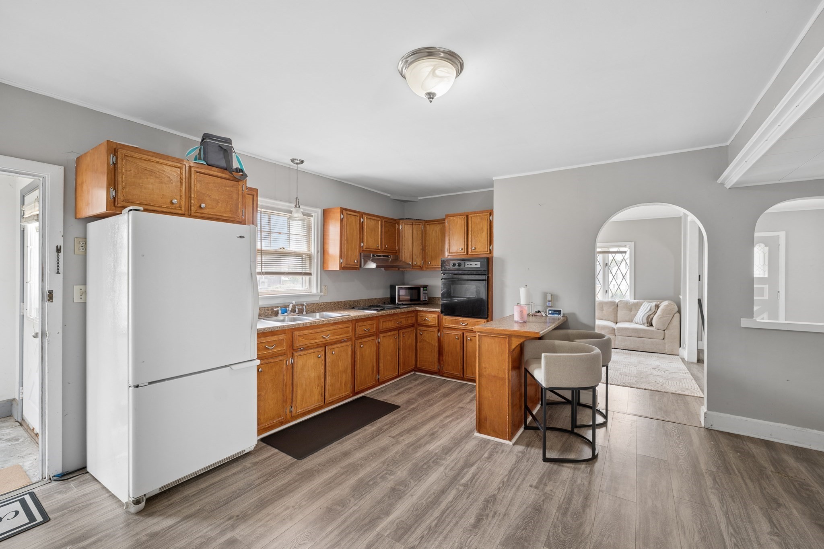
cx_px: 412
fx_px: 320
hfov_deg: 104.3
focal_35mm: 14
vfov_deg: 81.2
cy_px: 274
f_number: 8
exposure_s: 1/15
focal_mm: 14
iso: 400
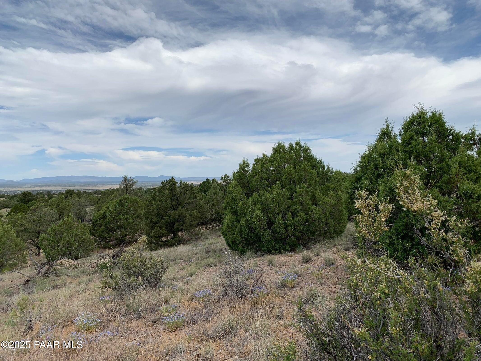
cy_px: 180
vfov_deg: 53.1
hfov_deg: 67.3
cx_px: 240
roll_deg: +0.5
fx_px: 361
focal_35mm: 26
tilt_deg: -1.2
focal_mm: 4.25
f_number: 1.8
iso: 25
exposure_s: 1/3521
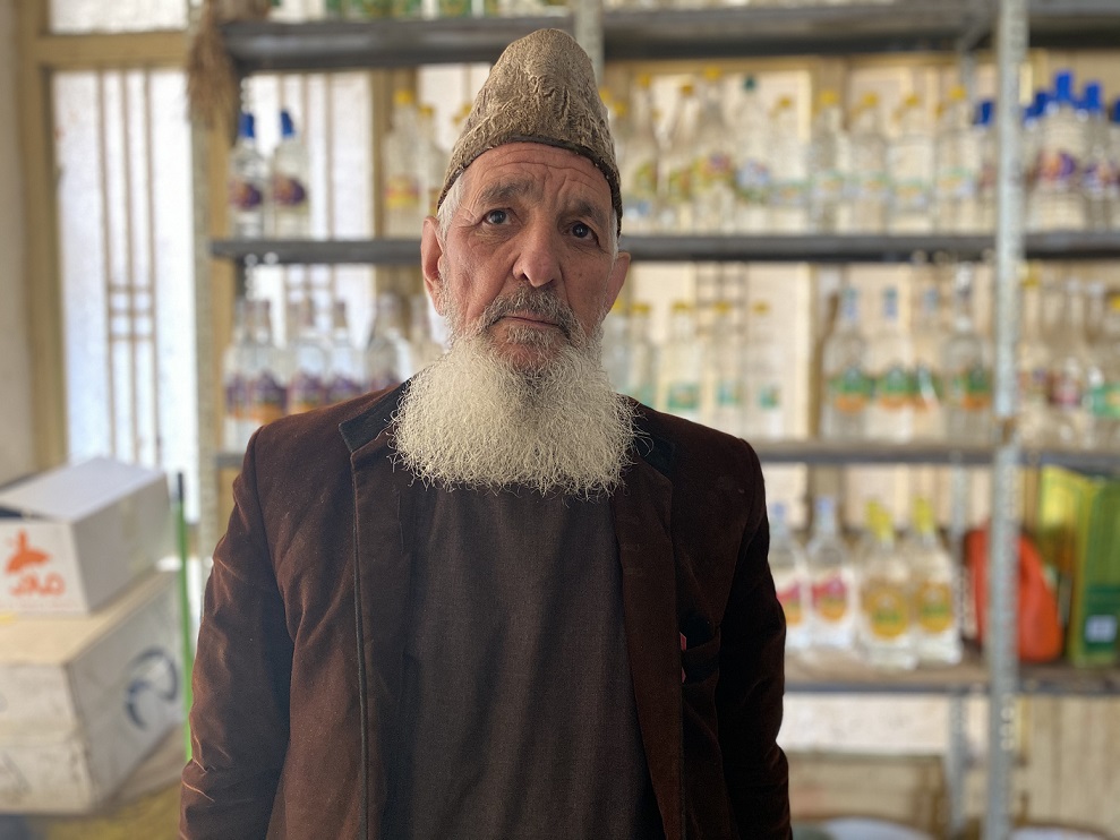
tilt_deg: -3.9
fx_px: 841
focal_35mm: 26
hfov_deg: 67.3
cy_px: 420
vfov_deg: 53.1
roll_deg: -0.1
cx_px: 560
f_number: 1.8
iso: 250
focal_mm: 4.25
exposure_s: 1/60
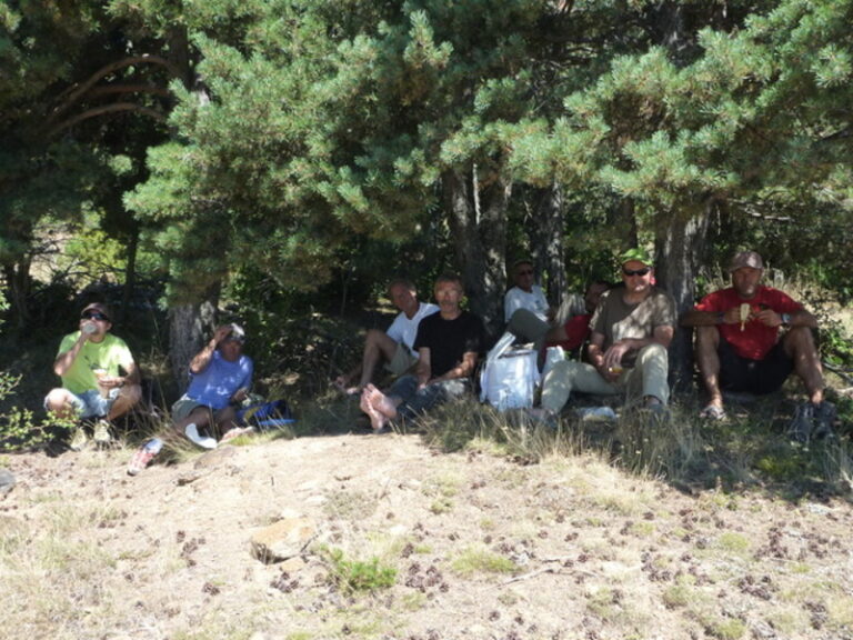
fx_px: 789
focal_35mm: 32
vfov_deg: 44.2
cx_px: 426
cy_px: 320
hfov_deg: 56.8
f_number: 3.3
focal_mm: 4.9
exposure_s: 1/250
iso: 125
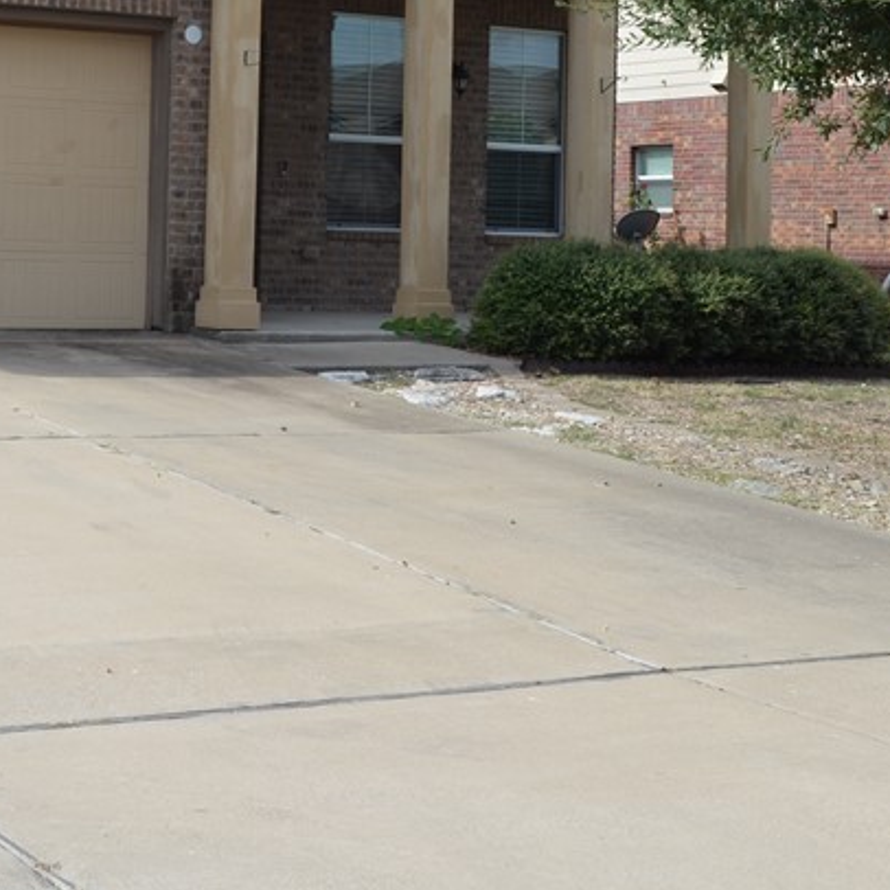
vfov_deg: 22.6
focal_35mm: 75
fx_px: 2182
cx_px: 222
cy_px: 119
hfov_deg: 22.8
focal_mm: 22
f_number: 8
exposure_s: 1/250
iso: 140
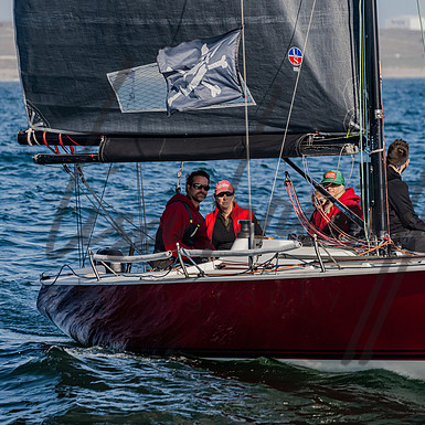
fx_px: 3639
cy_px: 185
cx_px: 250
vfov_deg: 6.7
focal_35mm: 262
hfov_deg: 6.7
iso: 400
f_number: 6.3
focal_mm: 180
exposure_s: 1/2000
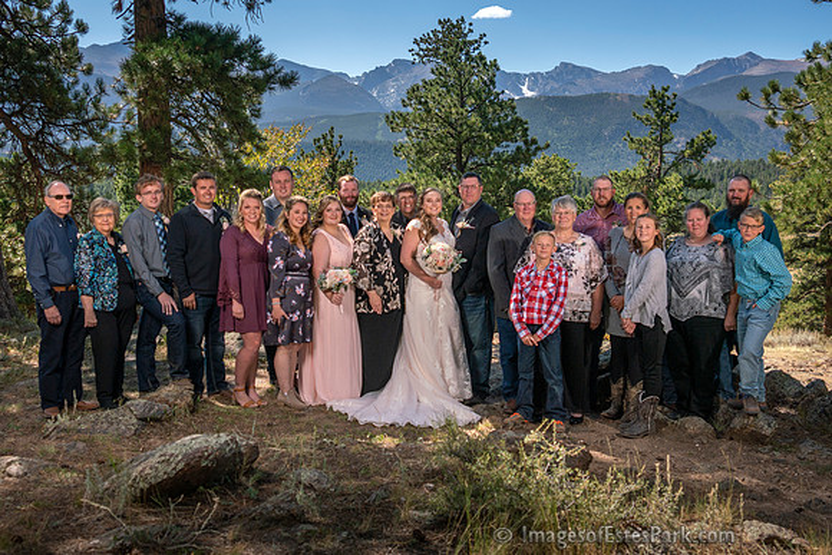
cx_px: 416
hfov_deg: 53.1
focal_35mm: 36
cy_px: 278
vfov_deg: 36.9
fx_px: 832
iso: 160
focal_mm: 24
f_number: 2.8
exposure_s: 1/2500
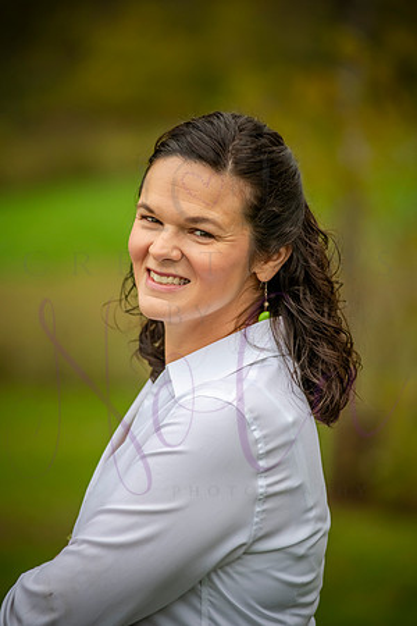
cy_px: 313
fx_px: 2519
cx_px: 208
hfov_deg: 9.5
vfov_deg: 14.2
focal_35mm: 145
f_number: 4
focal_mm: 145
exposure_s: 1/1600
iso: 1000
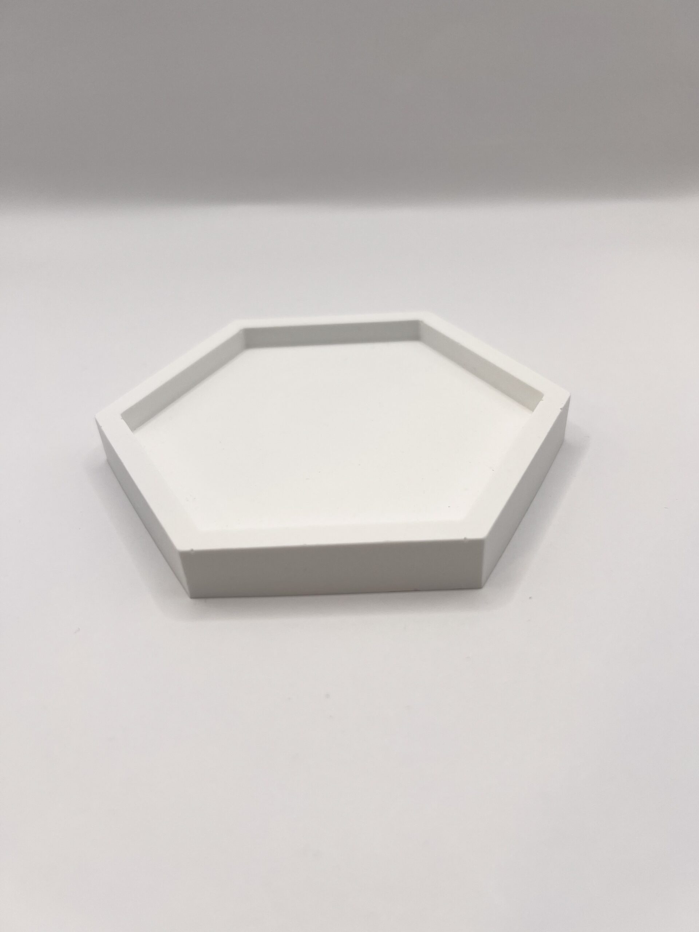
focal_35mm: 26
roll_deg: +3.4
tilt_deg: -36.6
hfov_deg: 53.1
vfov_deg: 67.3
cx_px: 350
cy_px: 466
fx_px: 700
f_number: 1.5
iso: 40
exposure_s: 1/287
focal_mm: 5.7
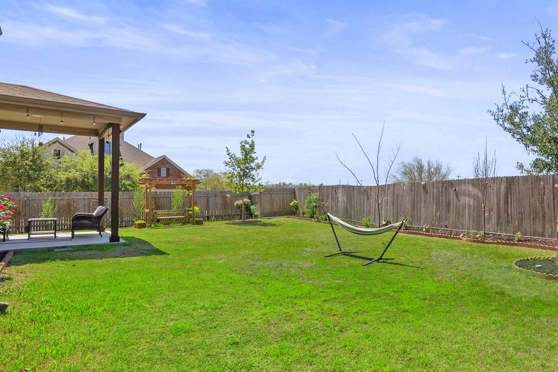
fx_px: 341
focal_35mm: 22
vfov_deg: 57.2
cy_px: 198
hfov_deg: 73.9
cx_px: 407
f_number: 11
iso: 160
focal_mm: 12
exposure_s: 1/400
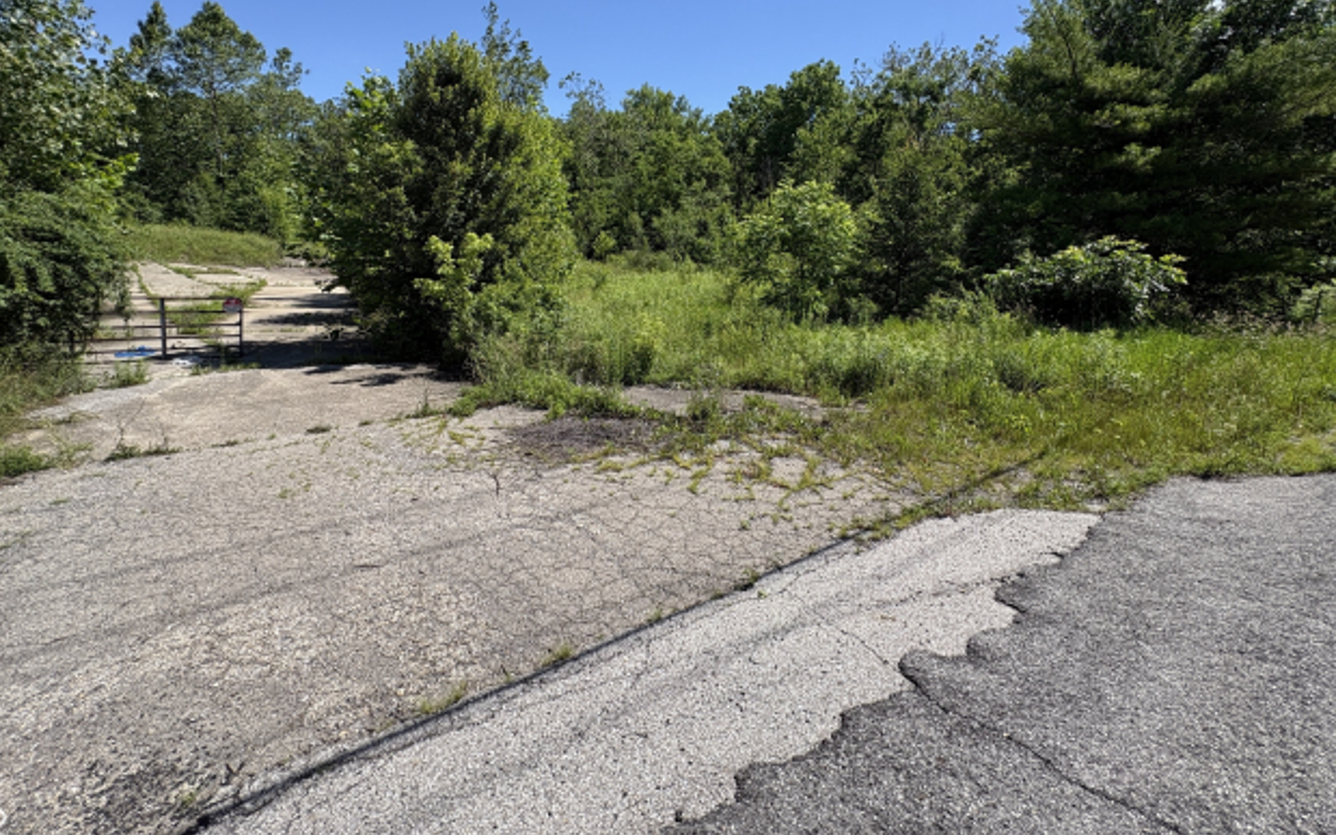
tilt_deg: -2.7
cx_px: 664
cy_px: 311
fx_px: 583
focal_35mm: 16
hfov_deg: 97.8
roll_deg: -3.0
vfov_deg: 70.1
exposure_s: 1/1143
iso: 50
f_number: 2.2
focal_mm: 2.22
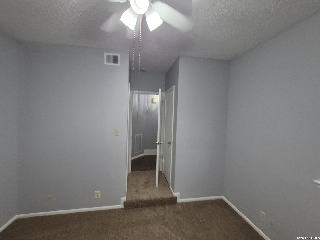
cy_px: 120
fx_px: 120
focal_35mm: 13
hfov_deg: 106.2
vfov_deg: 89.9
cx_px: 160
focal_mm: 1.74
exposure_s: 1/60
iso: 250
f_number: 2.2
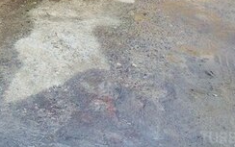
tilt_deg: -12.7
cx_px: -40
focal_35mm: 83
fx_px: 532
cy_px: -83
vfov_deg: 14.5
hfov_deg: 23.0
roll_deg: -1.9
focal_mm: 4.15
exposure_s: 1/100
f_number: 2.2
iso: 64
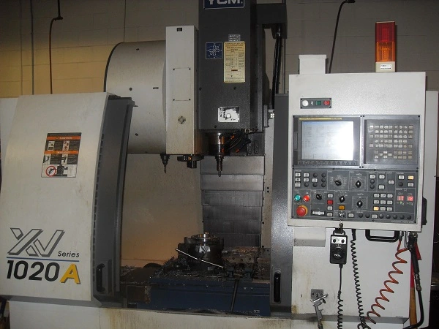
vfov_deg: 41.8
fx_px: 431
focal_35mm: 34
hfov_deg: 54.0
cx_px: 220
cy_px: 164
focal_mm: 6.3
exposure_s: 1/45
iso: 100
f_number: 2.8
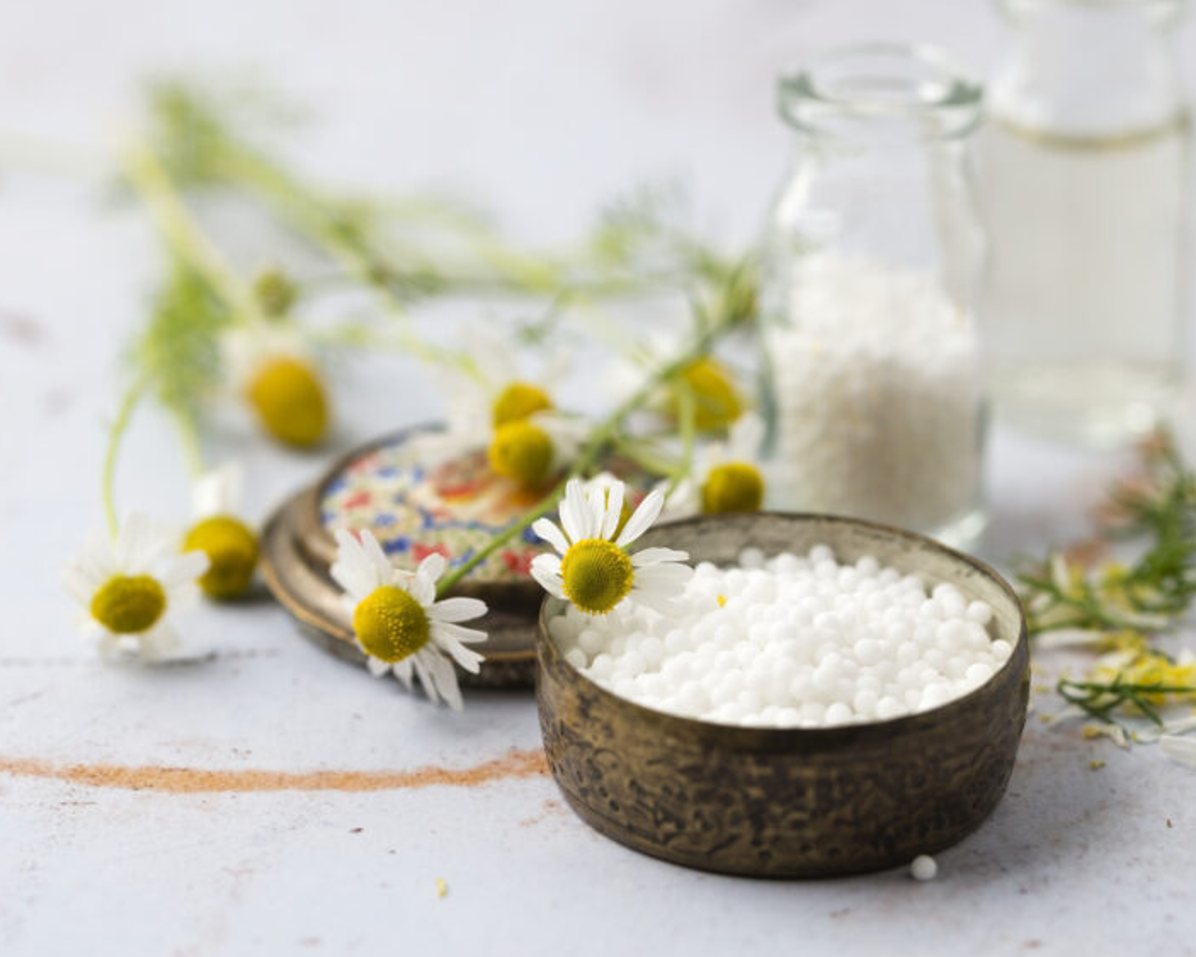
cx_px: 592
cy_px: 429
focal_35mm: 123
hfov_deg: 15.6
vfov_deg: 12.5
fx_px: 4356
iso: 50
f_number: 4.5
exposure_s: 1/125
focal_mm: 90
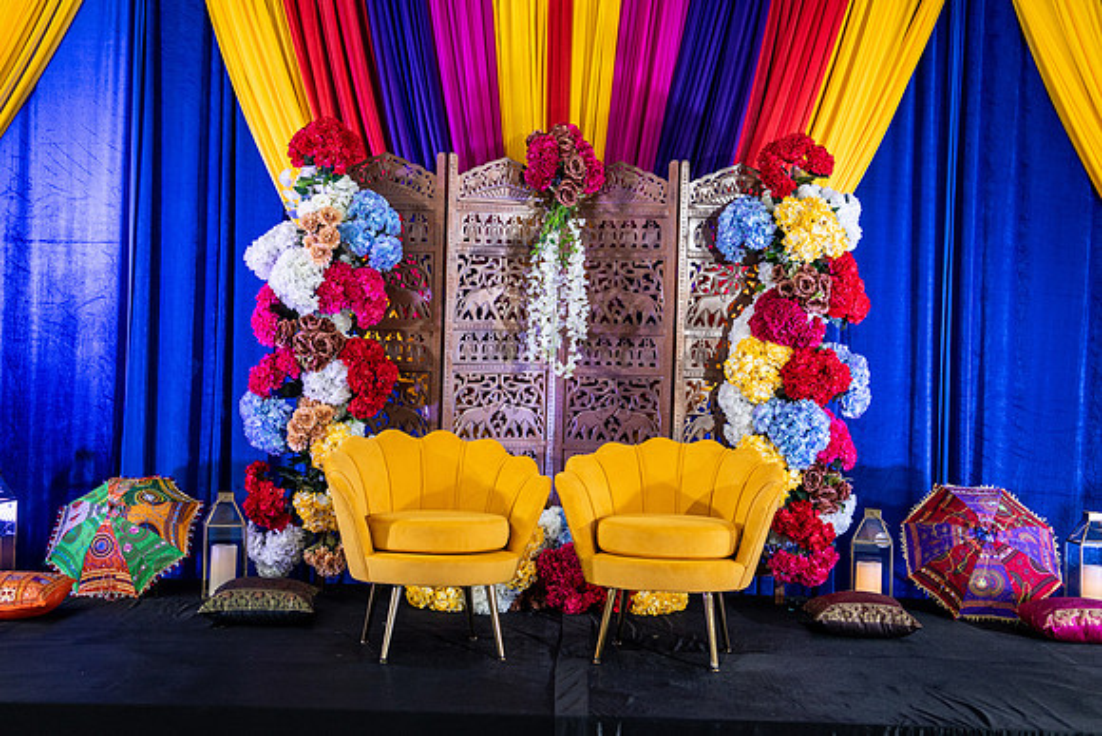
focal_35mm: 49
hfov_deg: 40.7
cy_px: 368
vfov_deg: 27.8
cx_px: 551
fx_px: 1487
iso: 400
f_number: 2.8
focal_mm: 46
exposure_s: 1/200
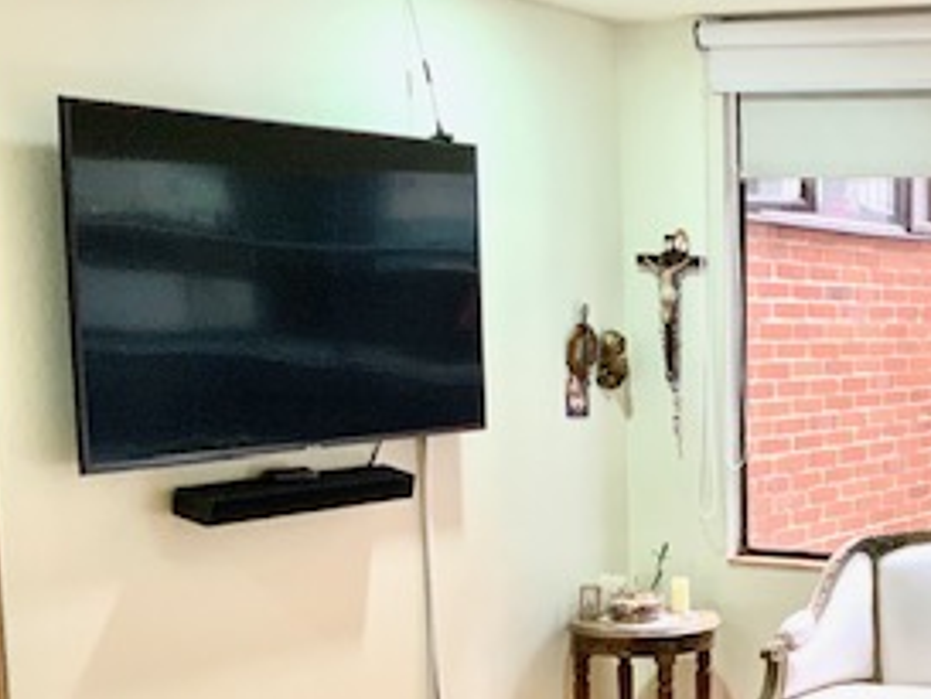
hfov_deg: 26.5
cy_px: 597
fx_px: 1830
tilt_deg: -8.5
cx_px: 999
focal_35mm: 68
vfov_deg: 21.3
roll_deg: +0.1
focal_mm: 3
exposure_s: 1/60
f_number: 1.8
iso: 100
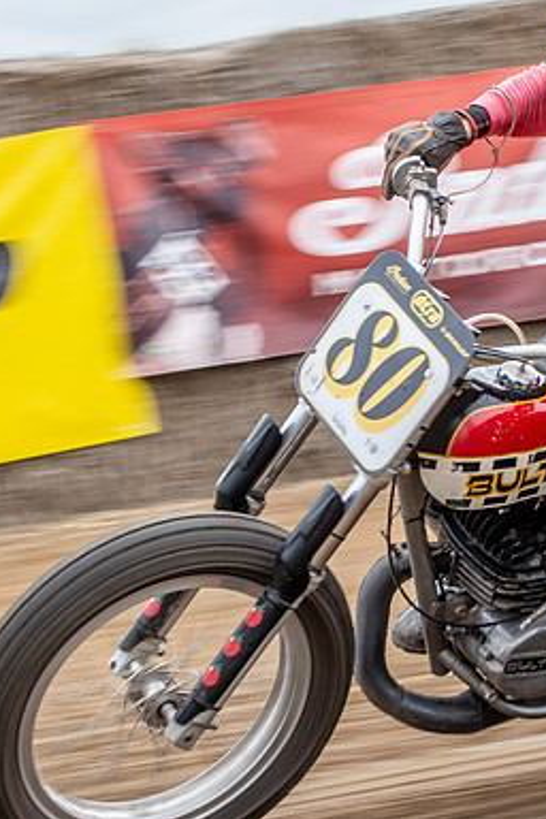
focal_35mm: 243
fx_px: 5528
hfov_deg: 5.7
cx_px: 356
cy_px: 352
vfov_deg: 8.5
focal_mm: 52
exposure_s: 1/160
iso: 200
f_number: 9
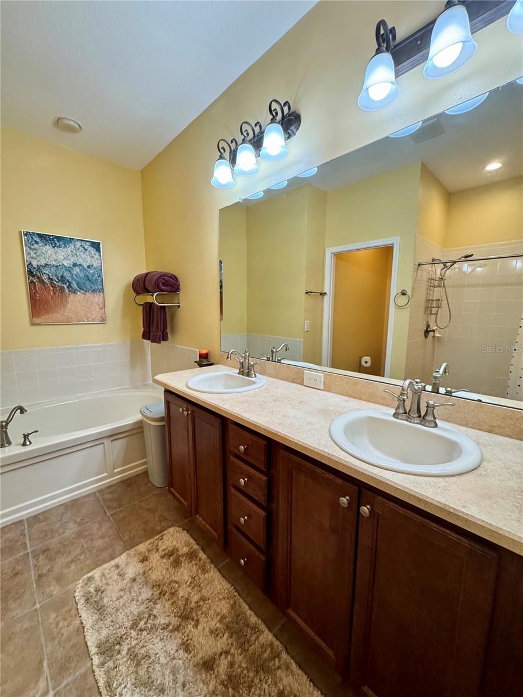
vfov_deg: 102.1
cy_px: 348
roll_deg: +0.4
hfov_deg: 85.7
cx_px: 262
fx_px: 282
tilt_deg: -8.0
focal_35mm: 14
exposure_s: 1/120
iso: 320
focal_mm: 2.22
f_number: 2.2
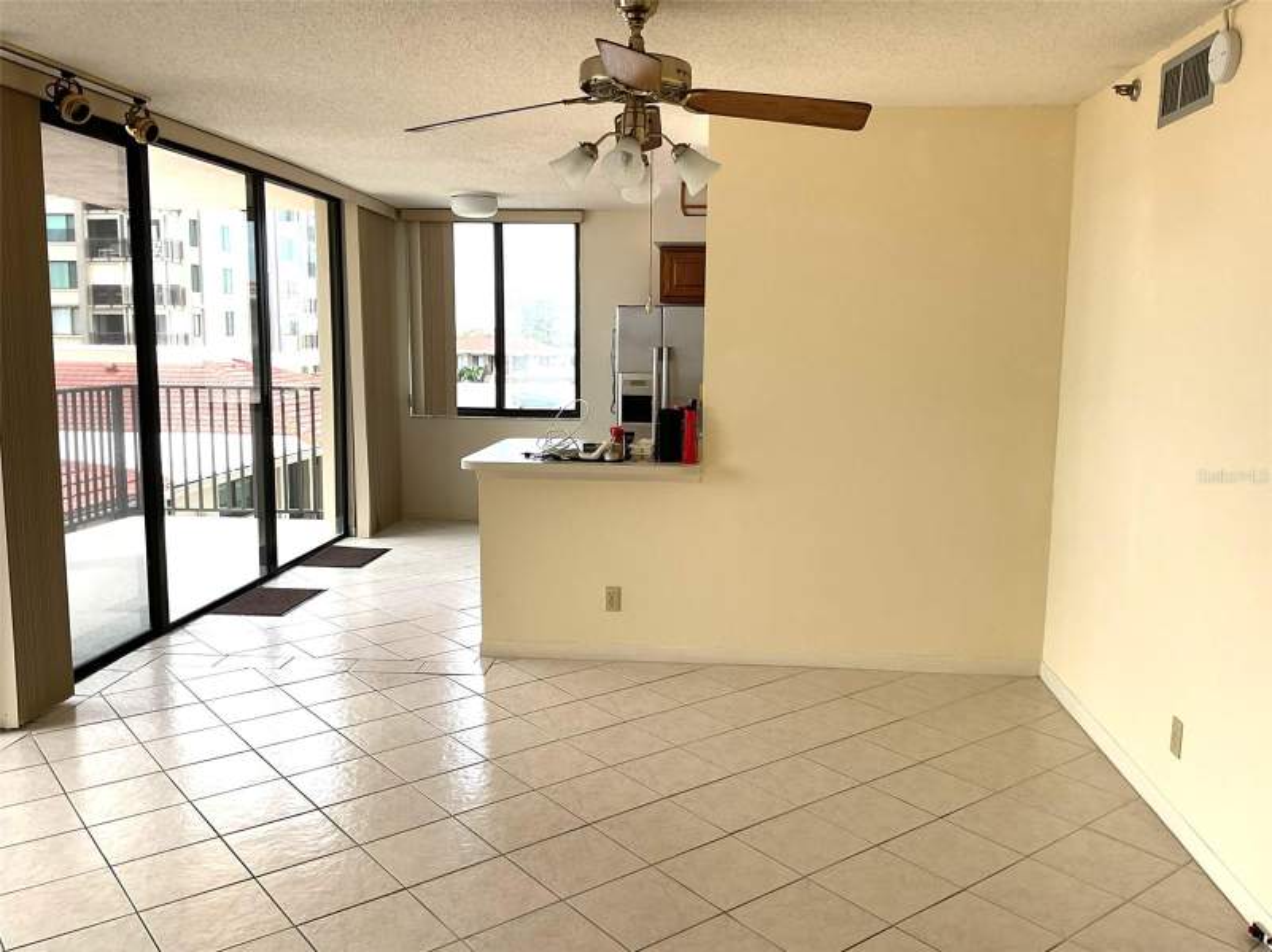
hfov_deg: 61.7
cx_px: 636
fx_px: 1065
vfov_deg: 48.2
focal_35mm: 29
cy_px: 476
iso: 16
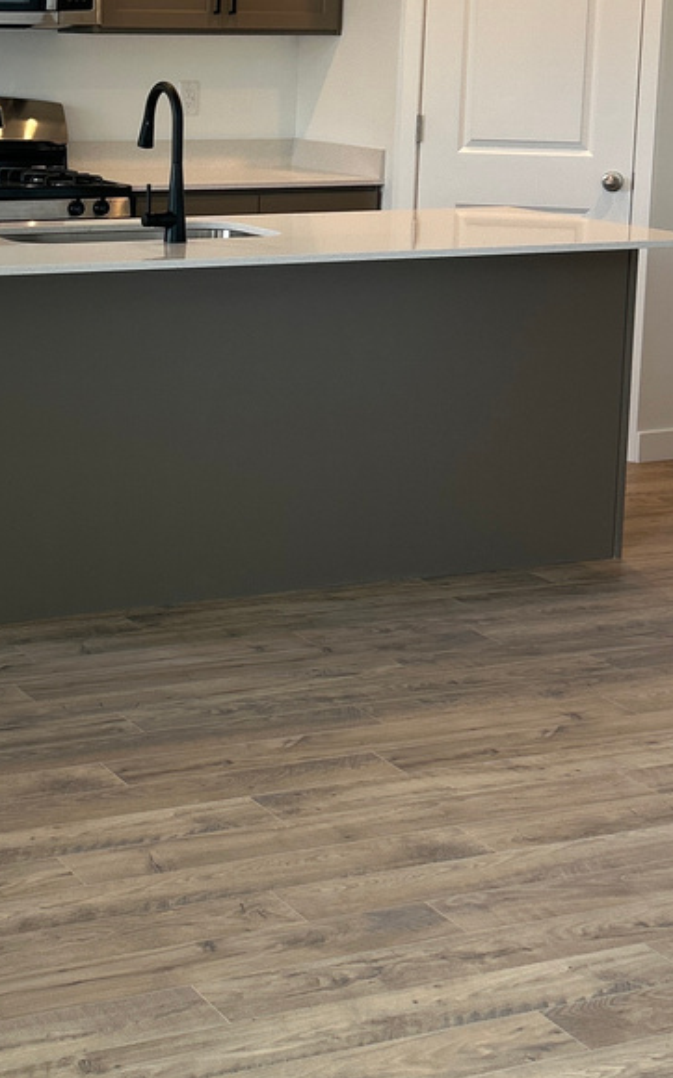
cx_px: 65
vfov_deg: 28.0
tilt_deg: -8.3
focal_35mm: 73
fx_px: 2144
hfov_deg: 17.6
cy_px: 338
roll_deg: -0.8
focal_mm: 5.7
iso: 40
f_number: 1.5
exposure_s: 1/120
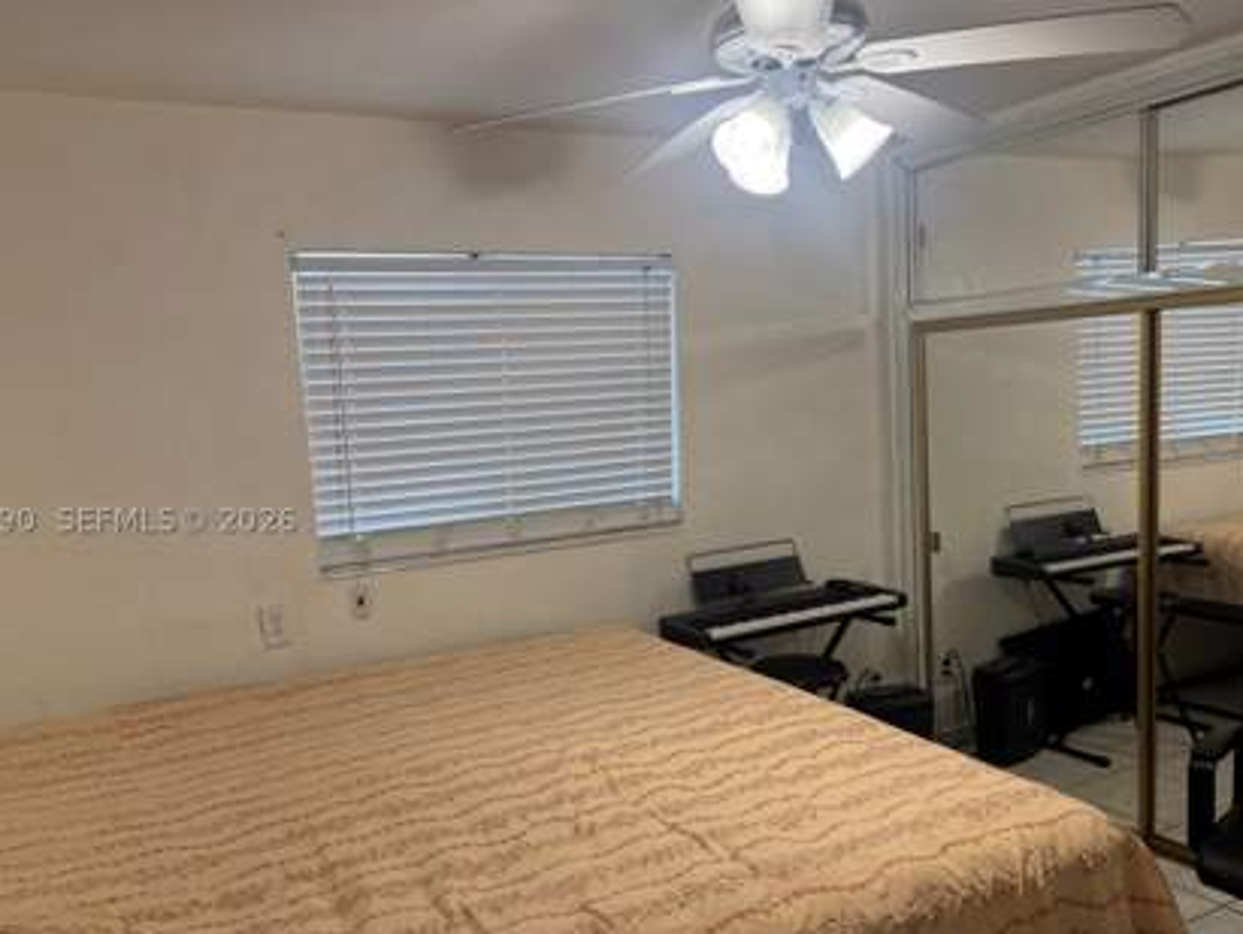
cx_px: 575
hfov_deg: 63.3
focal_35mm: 28
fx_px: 1006
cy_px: 520
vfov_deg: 49.7
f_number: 1.78
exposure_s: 1/120
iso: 100
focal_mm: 6.76
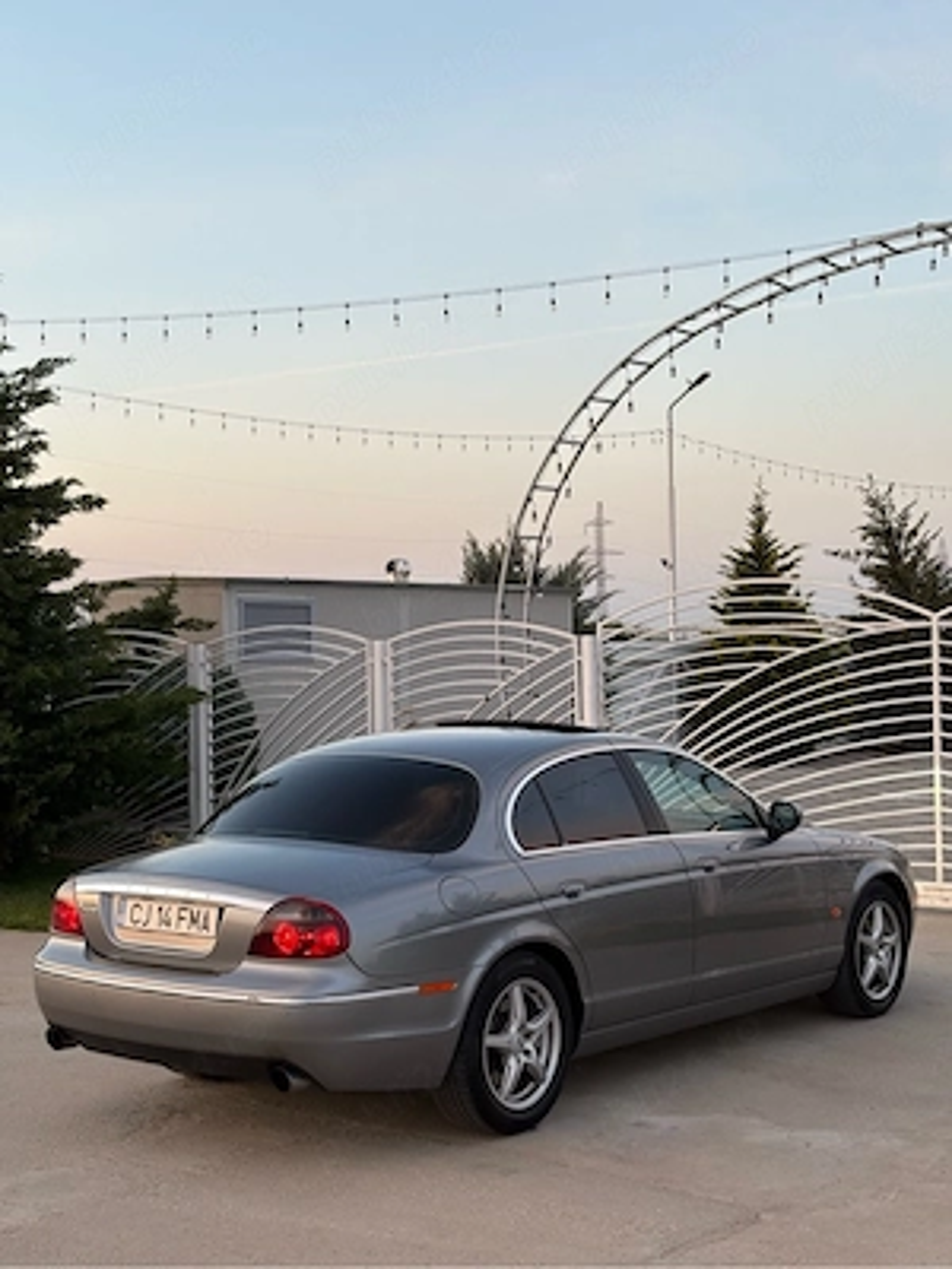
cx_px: 476
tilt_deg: +1.7
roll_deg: +0.4
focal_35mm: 52
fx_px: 1907
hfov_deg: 28.0
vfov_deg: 36.8
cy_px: 634
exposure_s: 1/122
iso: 32
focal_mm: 5.96
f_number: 1.6
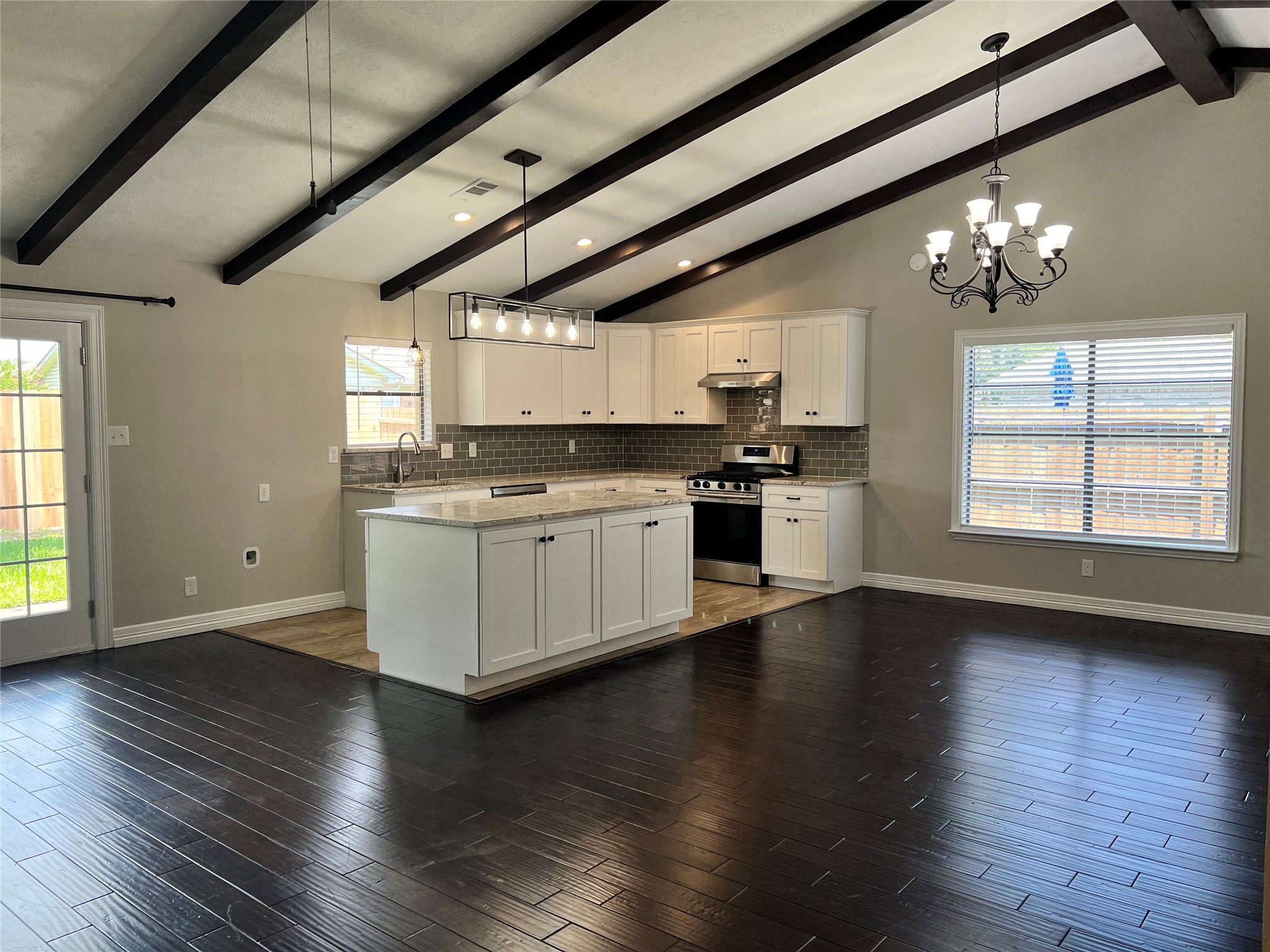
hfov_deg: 67.3
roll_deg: +0.5
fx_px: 954
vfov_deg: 53.1
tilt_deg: -3.0
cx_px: 635
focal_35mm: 26
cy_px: 476
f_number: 1.5
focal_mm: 5.7
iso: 64
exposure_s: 1/120
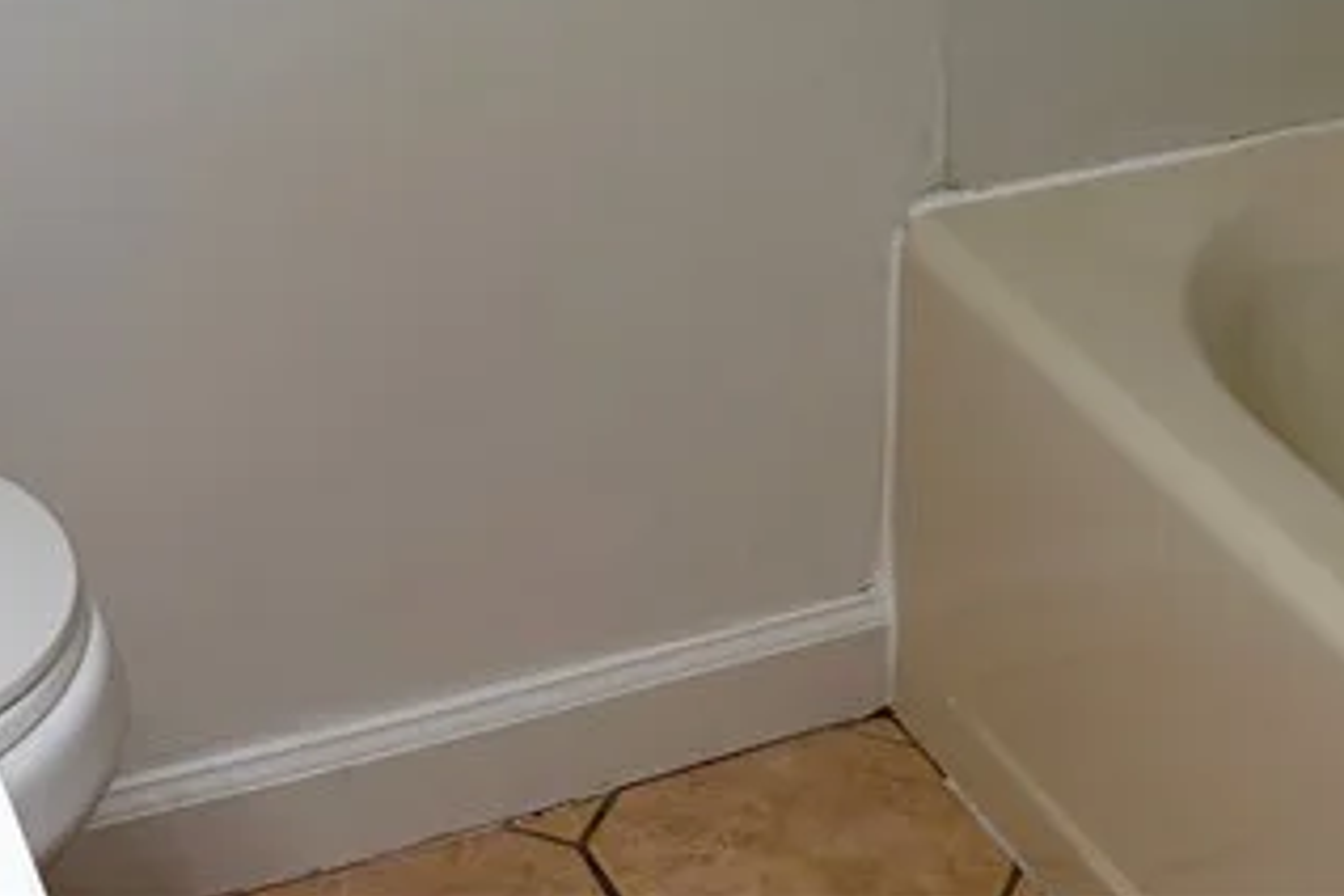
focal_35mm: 87
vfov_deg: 12.4
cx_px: 824
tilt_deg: +0.3
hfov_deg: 23.3
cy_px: -1264
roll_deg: -1.2
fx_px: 3248
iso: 80
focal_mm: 5.96
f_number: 1.6
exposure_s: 1/120
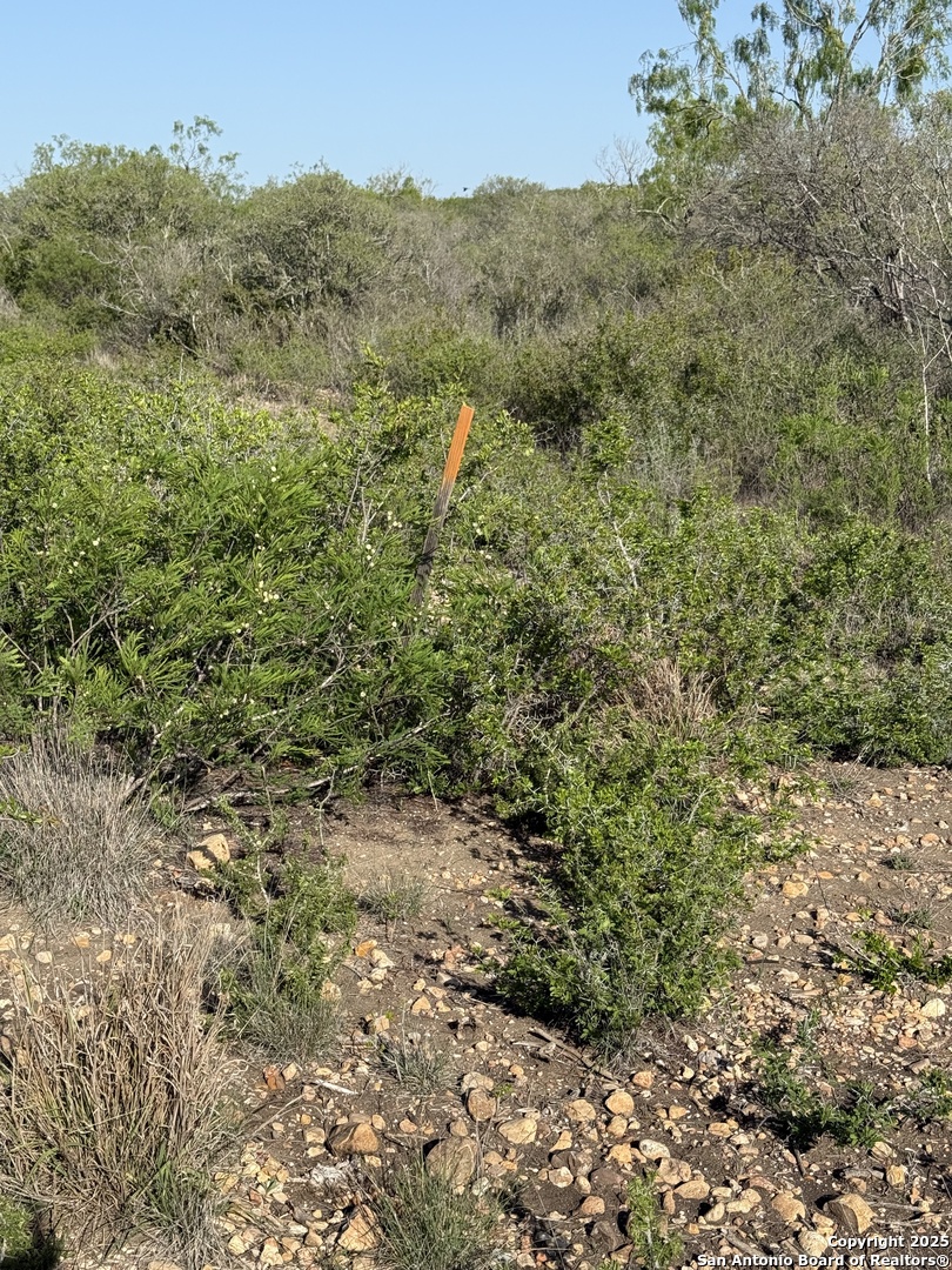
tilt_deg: -11.0
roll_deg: +2.5
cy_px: 635
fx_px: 1760
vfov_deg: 39.7
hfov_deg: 30.3
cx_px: 476
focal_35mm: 48
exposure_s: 1/3891
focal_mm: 6.76
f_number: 1.78
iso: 64
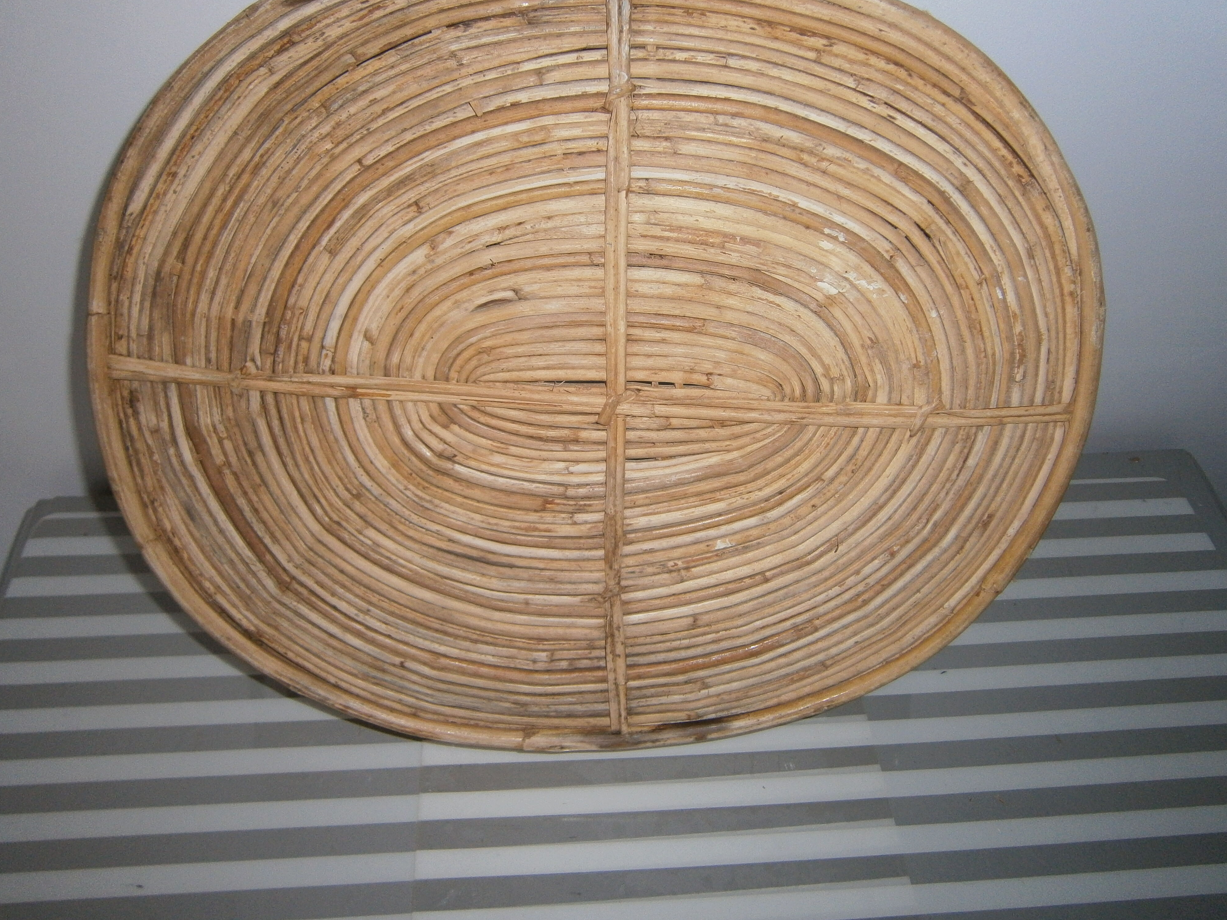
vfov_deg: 49.7
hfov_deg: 63.4
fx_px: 992
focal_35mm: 28
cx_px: 603
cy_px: 438
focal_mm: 4.7
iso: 125
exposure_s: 1/30
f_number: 2.8
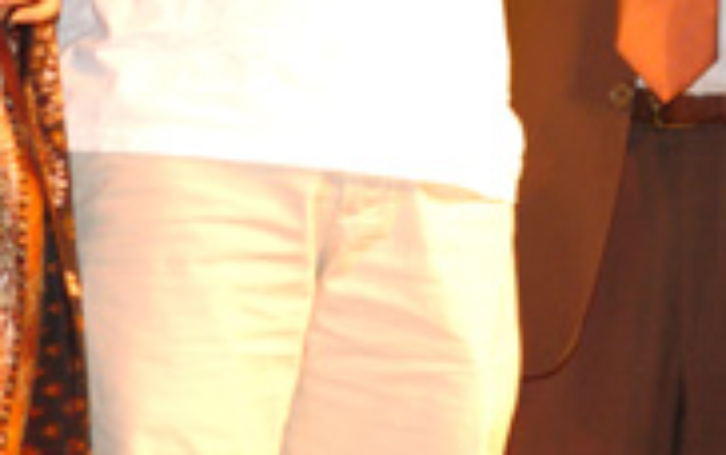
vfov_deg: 4.7
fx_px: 5478
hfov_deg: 7.5
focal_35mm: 277
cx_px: 730
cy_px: -233
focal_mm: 55
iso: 400
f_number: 3.5
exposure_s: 1/50
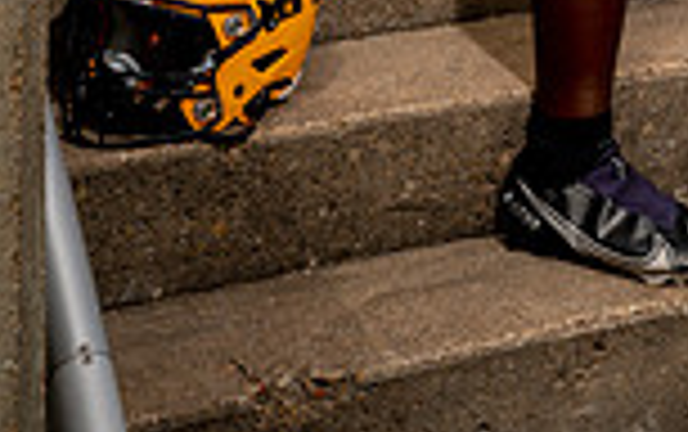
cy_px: -567
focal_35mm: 123
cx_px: 549
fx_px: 2309
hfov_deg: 16.8
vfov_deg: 9.6
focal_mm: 41
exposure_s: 1/250
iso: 100
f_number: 9
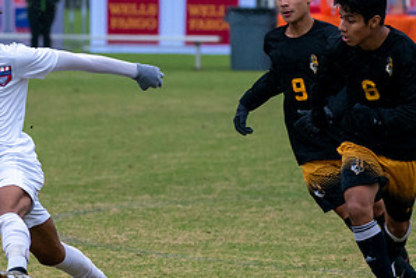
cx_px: 26
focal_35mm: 553
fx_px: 6393
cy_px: 200
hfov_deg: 3.7
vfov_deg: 2.5
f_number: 5.6
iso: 2500
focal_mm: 218
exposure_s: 1/1000
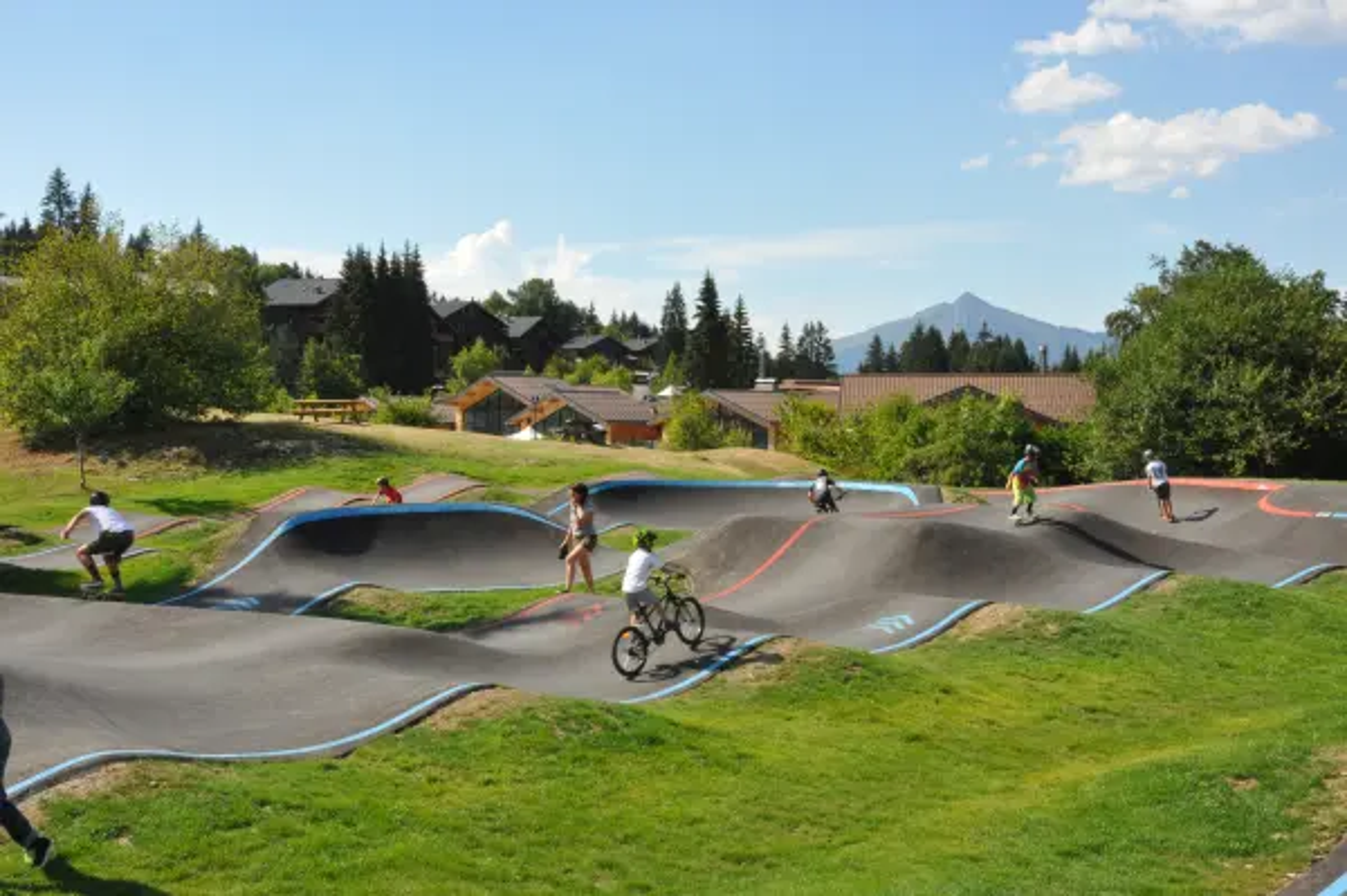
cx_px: 674
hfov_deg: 43.6
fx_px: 1682
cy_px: 448
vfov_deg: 29.8
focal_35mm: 45
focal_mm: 30
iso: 800
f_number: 22
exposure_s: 1/200
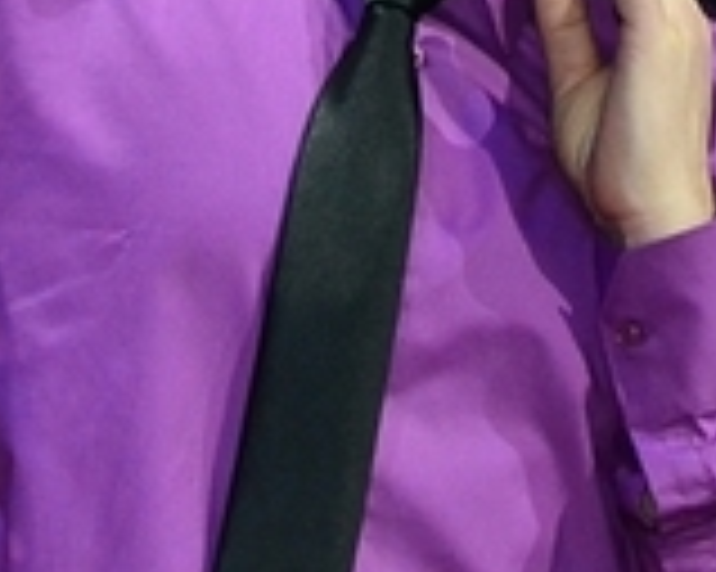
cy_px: 176
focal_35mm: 361
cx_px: -101
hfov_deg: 5.3
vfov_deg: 4.3
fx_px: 7645
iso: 1600
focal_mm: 52
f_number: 7.1
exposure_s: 1/100
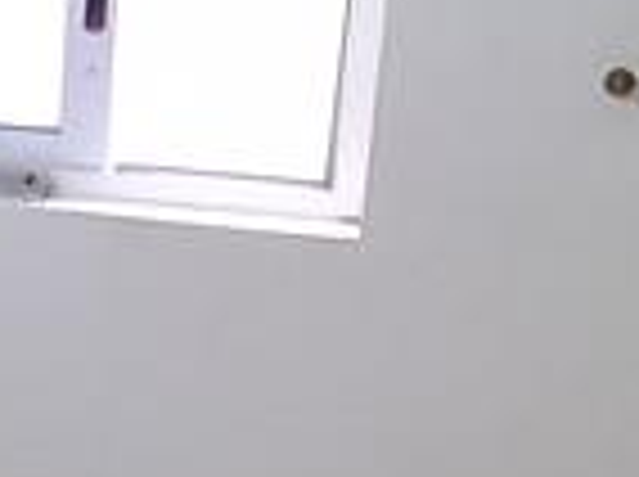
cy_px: 468
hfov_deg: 19.2
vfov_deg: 15.4
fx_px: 1732
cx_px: -202
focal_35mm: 94
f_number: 2.2
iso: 64
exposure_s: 1/40
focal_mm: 1.74
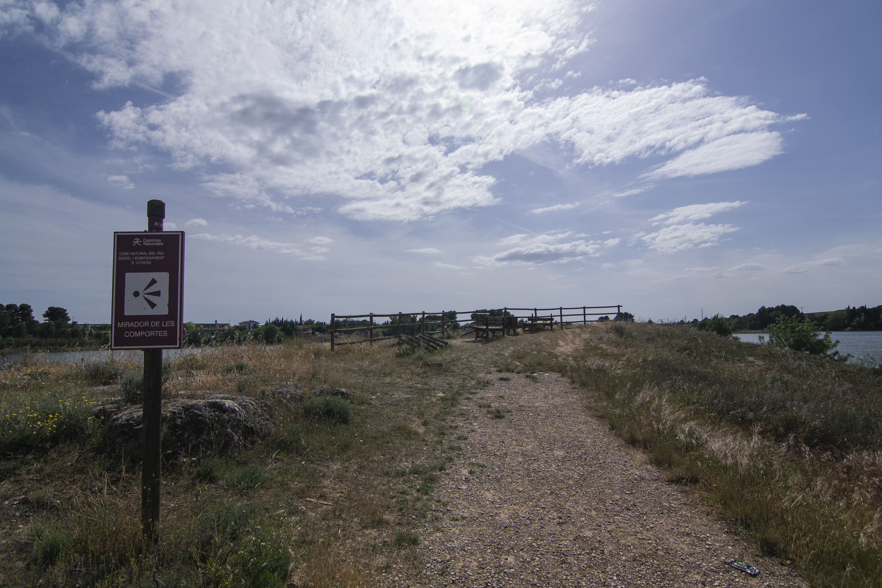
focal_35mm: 20
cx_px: 441
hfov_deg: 85.4
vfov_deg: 63.2
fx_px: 478
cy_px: 294
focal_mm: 13
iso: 100
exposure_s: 1/1600
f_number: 5.6
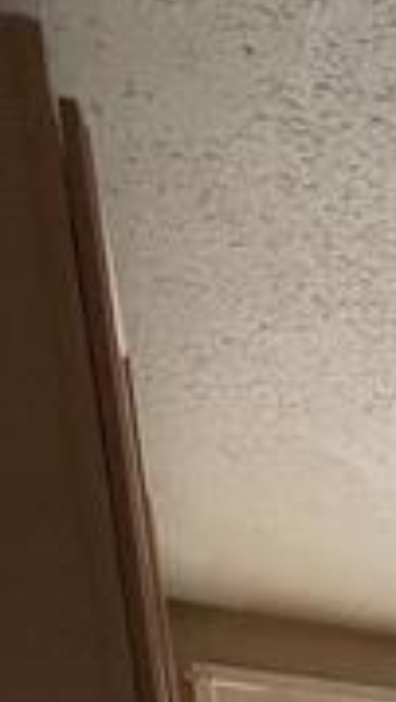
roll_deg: -0.7
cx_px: 921
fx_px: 1266
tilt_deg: -13.4
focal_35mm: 68
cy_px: 1412
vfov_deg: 18.8
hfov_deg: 13.5
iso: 320
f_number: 2.2
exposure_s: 1/99
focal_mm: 2.22
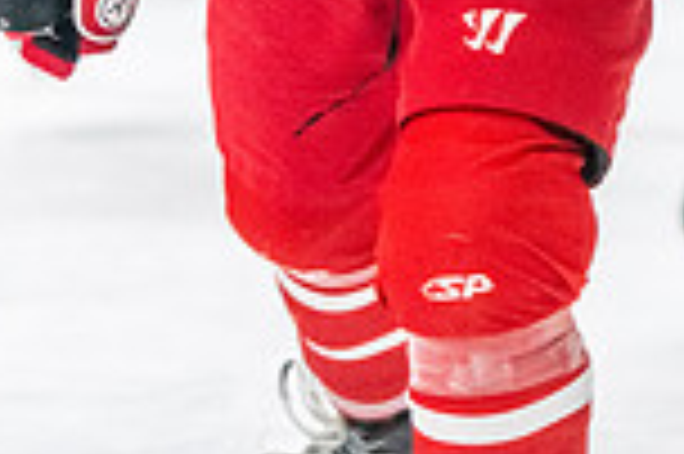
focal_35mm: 497
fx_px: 9433
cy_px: -519
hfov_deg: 4.2
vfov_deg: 2.7
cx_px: 302
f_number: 2.8
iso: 4000
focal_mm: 112
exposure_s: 1/800
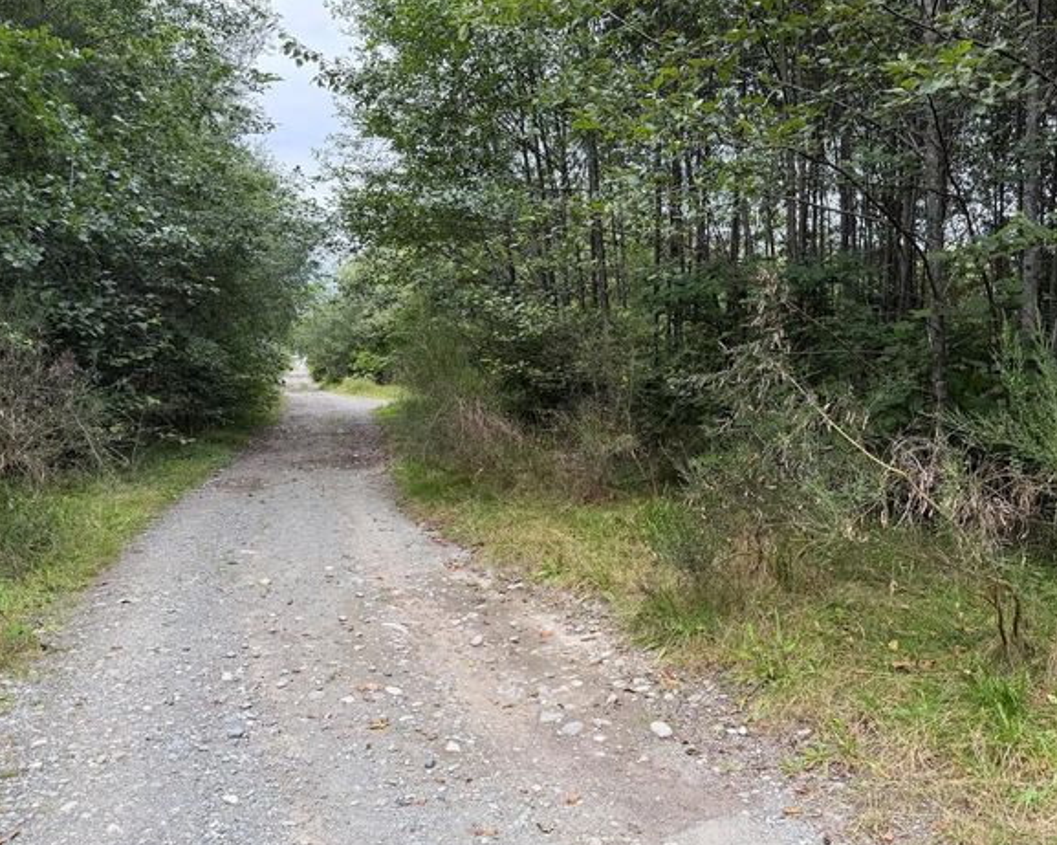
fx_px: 813
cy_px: 425
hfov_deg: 66.0
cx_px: 572
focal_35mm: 26
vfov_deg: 54.9
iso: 80
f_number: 1.78
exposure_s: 1/245
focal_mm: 6.76
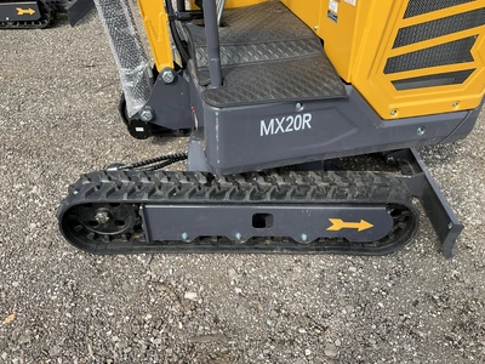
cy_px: 182
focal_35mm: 29
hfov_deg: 61.7
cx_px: 242
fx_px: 406
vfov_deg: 48.2
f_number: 1.8
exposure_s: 1/770
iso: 25
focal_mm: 3
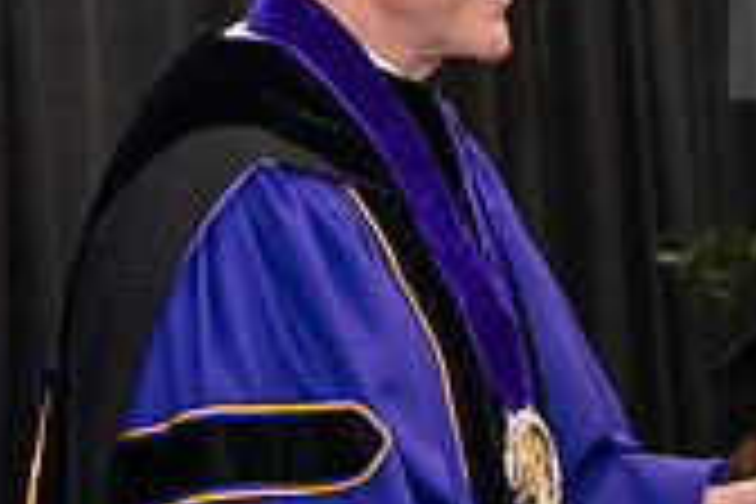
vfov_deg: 5.7
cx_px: 594
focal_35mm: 241
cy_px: 268
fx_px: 5061
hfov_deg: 8.5
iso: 2500
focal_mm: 70
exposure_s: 1/125
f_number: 5
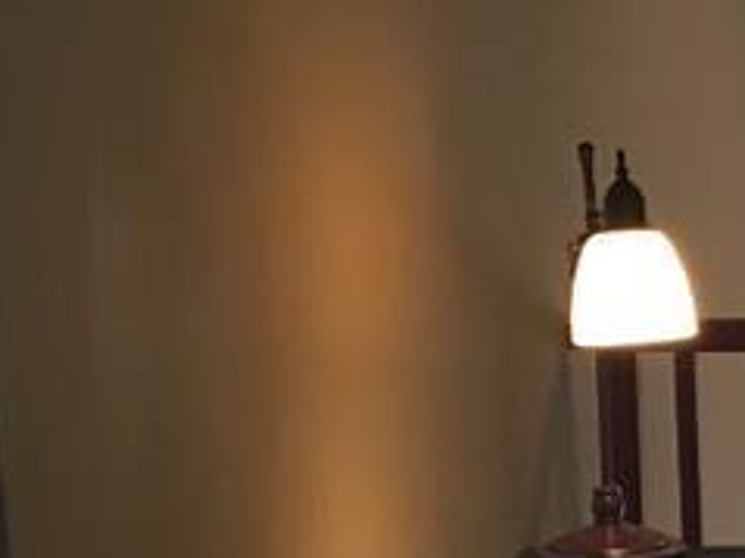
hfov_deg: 10.2
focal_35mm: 182
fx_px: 3915
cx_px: 1378
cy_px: 552
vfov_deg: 8.1
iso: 40
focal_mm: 4.15
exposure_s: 1/30
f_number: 2.2
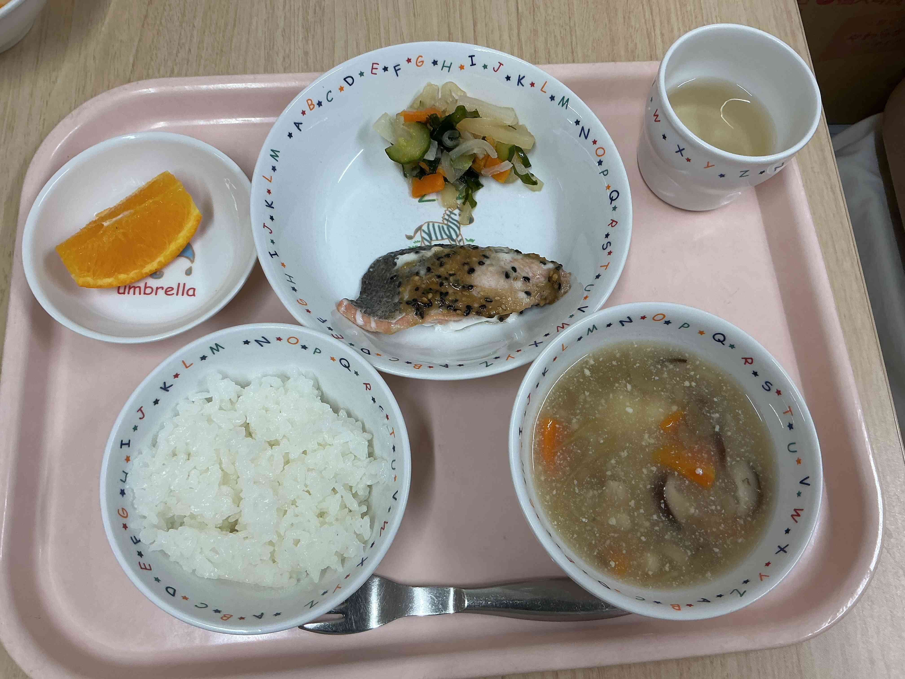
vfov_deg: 48.2
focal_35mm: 29
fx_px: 758
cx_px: 452
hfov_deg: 61.7
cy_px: 340
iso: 40
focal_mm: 3
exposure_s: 1/120
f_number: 1.8
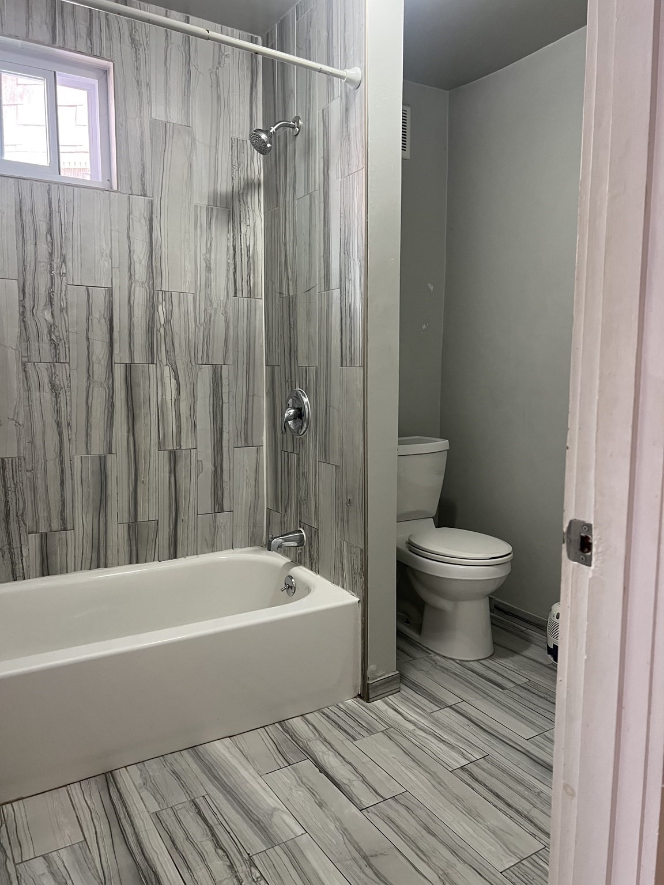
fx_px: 665
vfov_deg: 67.3
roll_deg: +0.0
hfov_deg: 53.1
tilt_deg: -5.9
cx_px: 332
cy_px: 442
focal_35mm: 26
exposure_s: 1/60
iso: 125
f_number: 1.5
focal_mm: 5.7
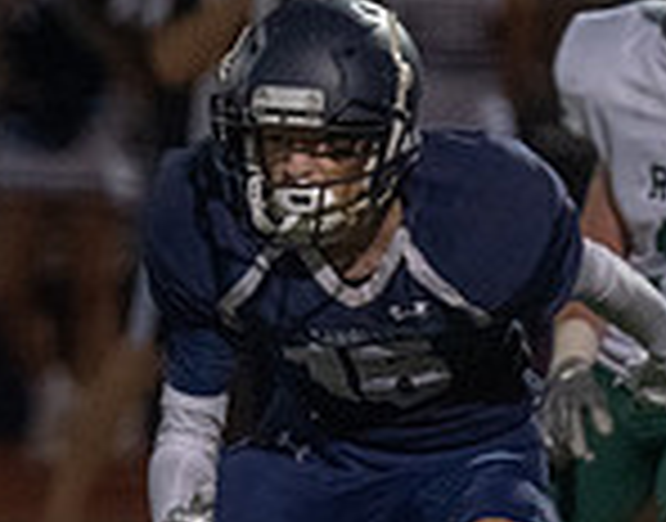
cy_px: 179
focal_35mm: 1243
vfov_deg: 1.2
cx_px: -312
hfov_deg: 1.6
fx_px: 24308
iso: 5000
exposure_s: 1/1000
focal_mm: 200
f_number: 2.8
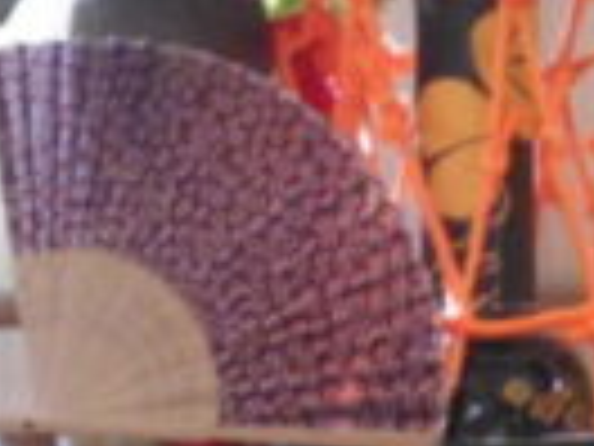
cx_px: 990
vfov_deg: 8.4
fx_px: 3037
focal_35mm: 177
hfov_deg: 10.6
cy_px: 216
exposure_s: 1/30
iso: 400
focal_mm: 6.7
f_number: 3.9
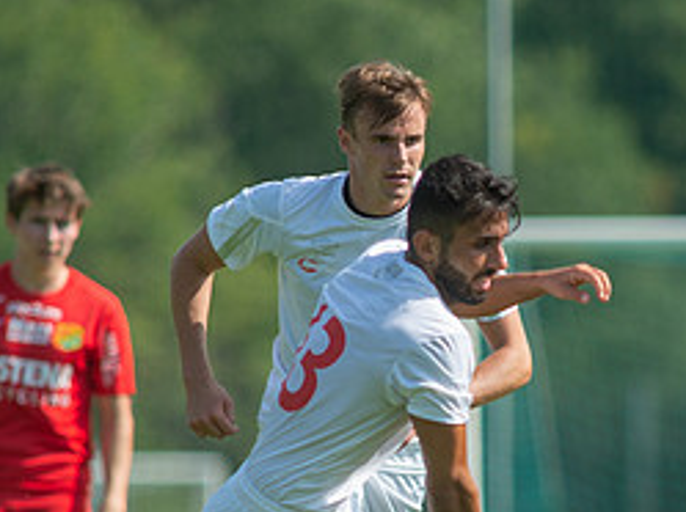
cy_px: 504
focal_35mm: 1087
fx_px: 21510
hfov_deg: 1.8
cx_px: 909
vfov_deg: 1.4
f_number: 4
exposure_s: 1/1250
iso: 280
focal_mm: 420
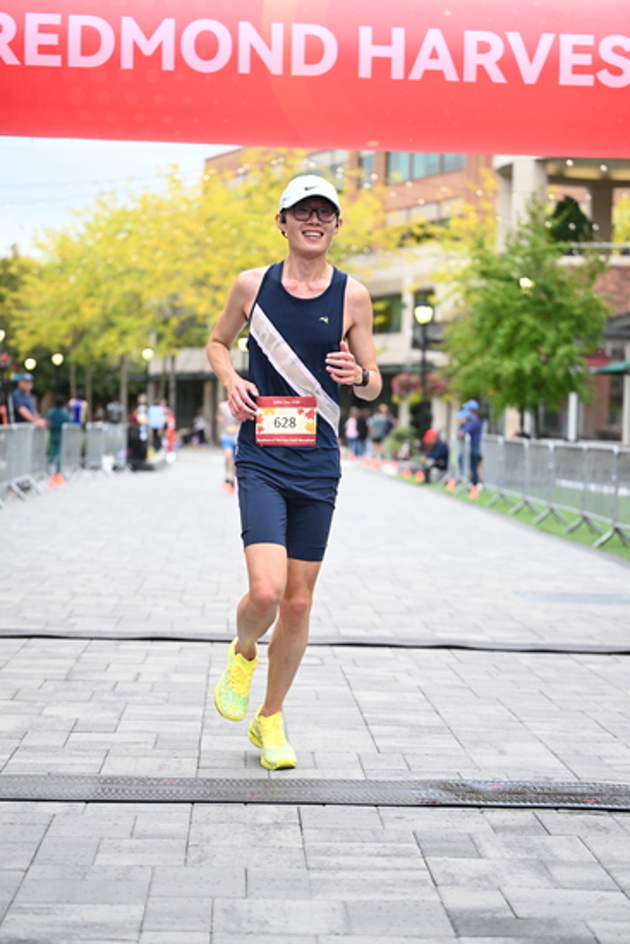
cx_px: 315
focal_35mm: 70
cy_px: 472
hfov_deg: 19.5
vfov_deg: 28.8
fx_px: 1836
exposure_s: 1/1250
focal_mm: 70
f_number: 2.8
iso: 1600
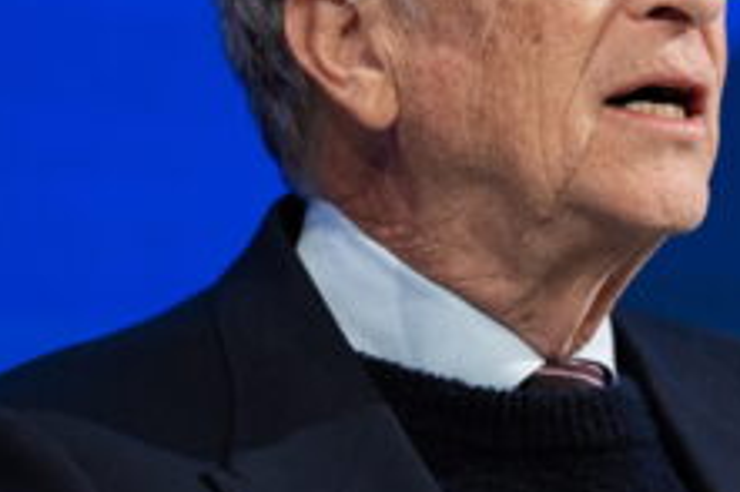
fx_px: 6059
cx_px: 636
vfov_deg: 4.6
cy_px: 94
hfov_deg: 7.0
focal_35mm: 295
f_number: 2.8
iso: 640
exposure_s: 1/200
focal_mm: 167
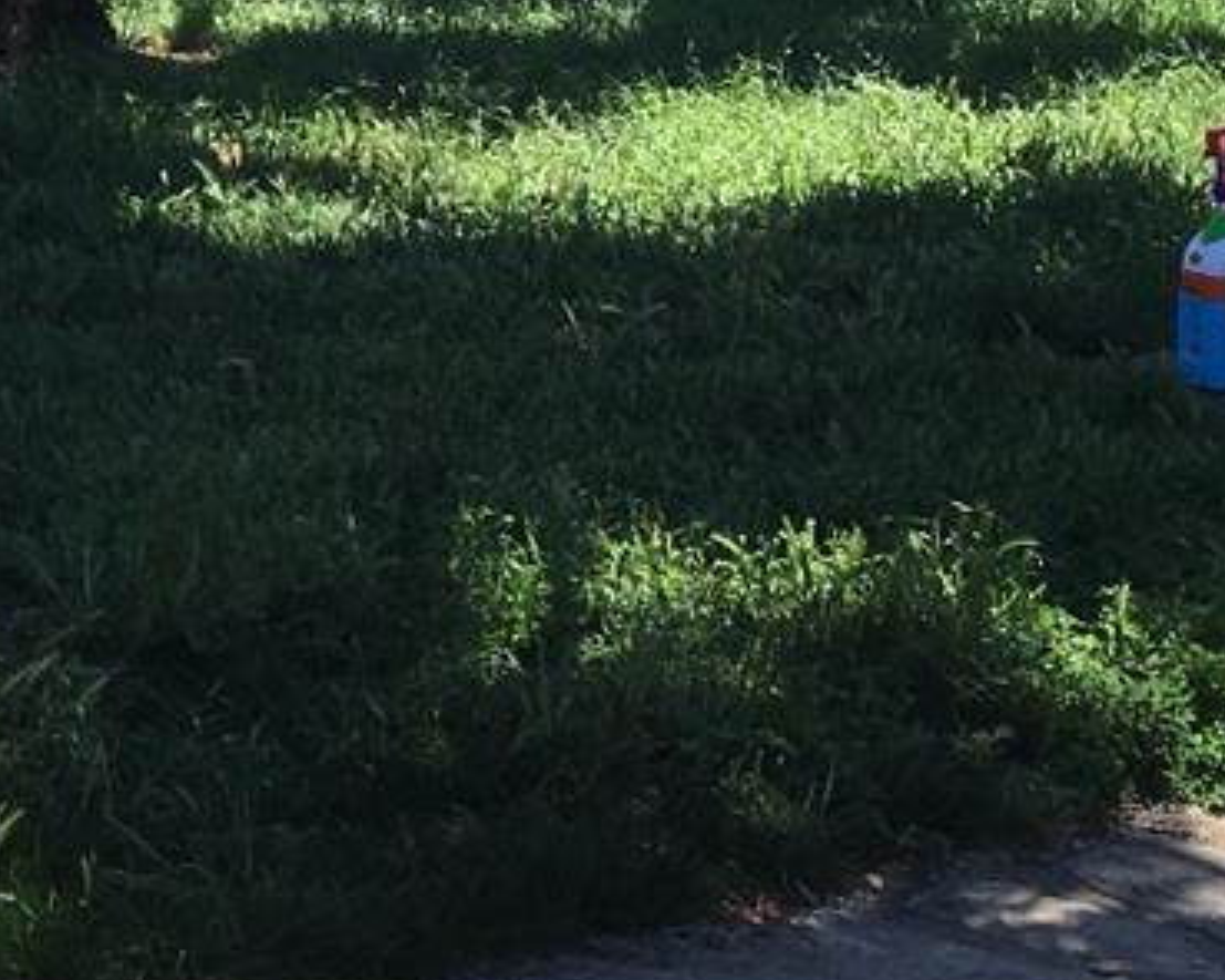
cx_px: -256
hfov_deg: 16.0
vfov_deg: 13.2
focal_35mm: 115
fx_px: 4168
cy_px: 27
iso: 25
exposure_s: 1/974
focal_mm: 4.15
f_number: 2.2
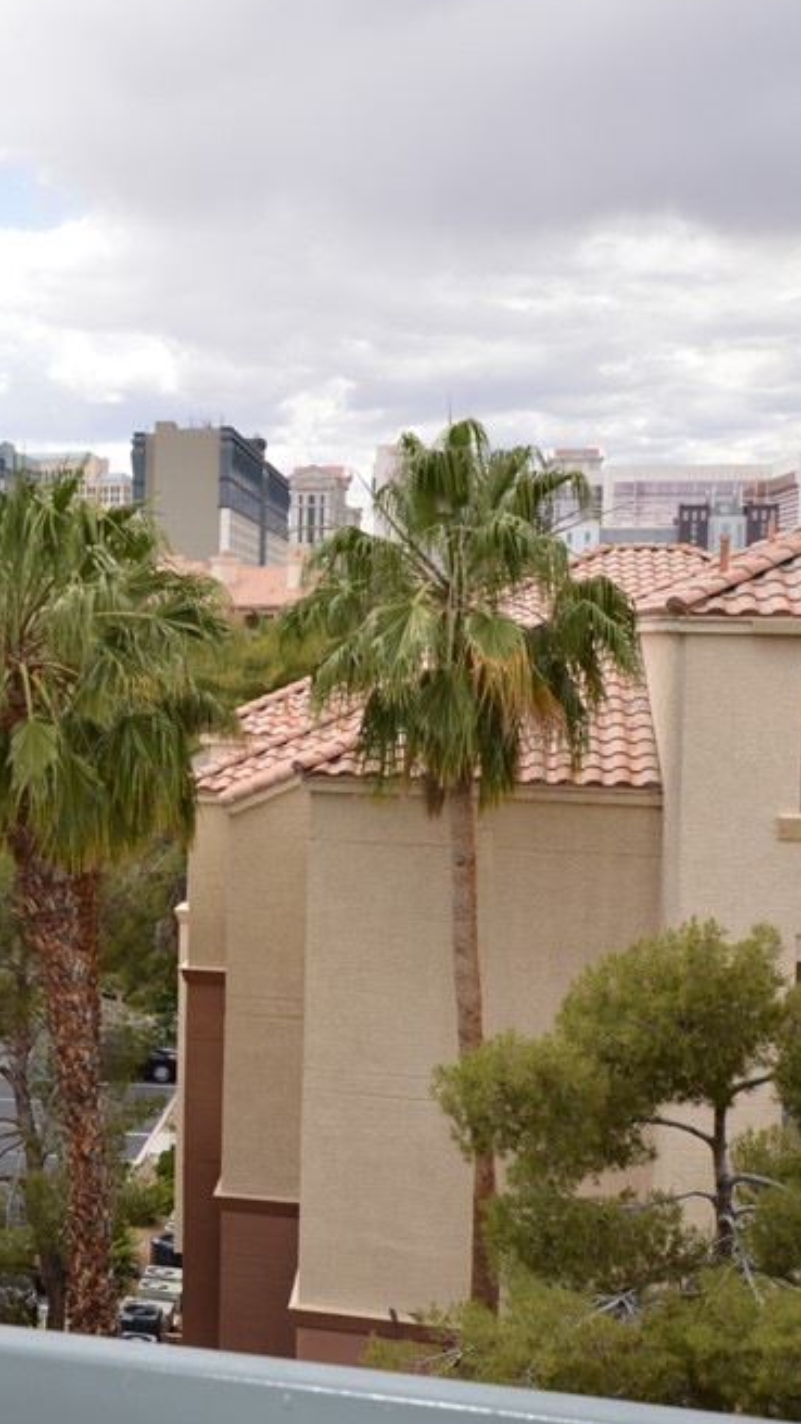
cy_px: 719
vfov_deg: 39.9
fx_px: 1963
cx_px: -183
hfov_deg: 21.3
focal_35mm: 52
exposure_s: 1/200
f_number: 7.1
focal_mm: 20
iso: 100
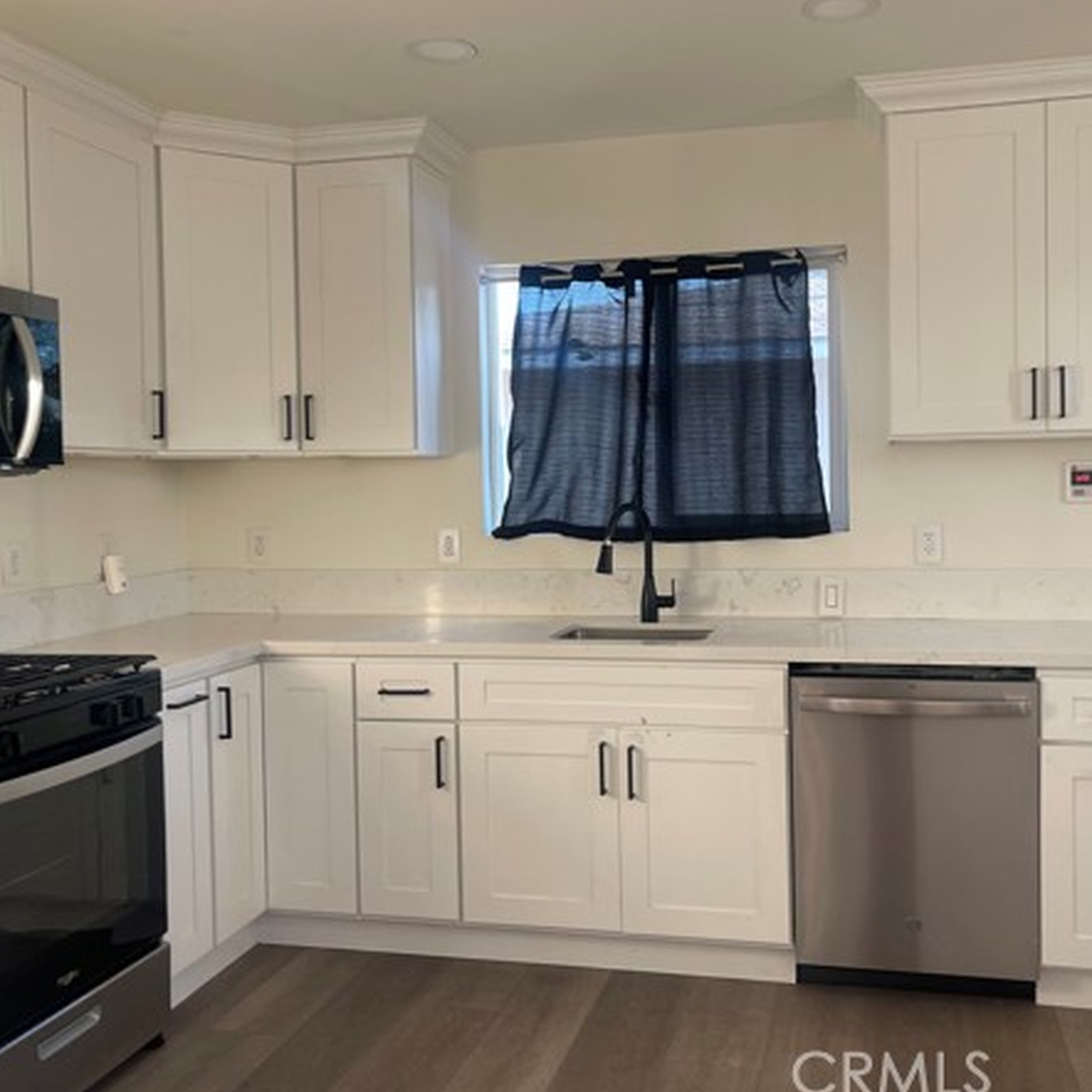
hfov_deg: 50.9
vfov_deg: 51.1
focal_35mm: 32
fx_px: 1142
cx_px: 628
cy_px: 516
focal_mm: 5.1
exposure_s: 1/60
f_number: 1.6
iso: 100
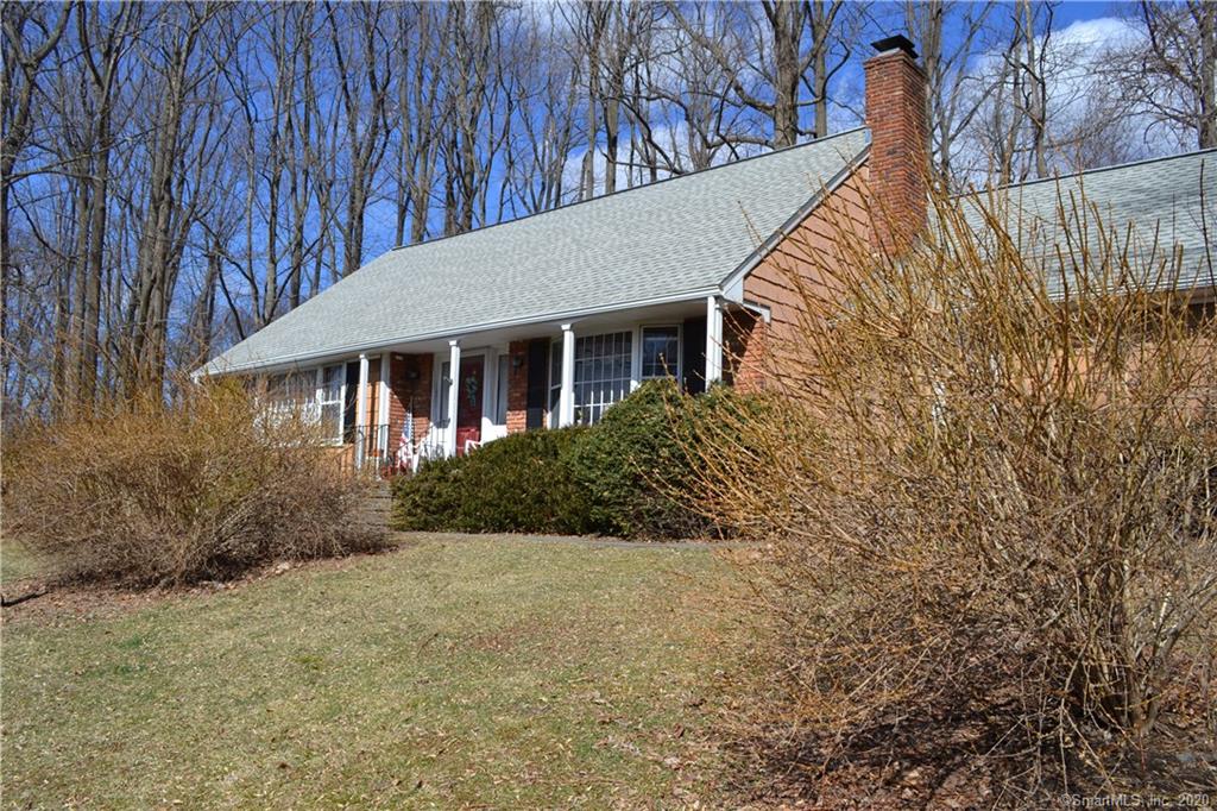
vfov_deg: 47.9
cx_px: 608
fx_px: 912
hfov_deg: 67.4
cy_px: 406
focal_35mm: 27
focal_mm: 18
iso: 100
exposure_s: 1/250
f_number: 8
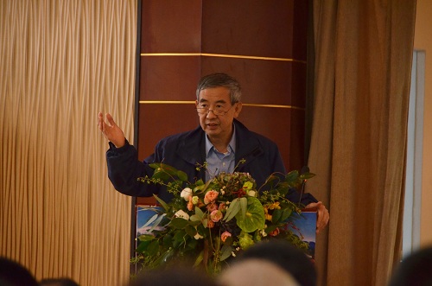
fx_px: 3592
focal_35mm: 300
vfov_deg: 4.6
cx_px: 216
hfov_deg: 6.9
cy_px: 143
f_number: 6.3
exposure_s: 1/60
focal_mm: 200
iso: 1250
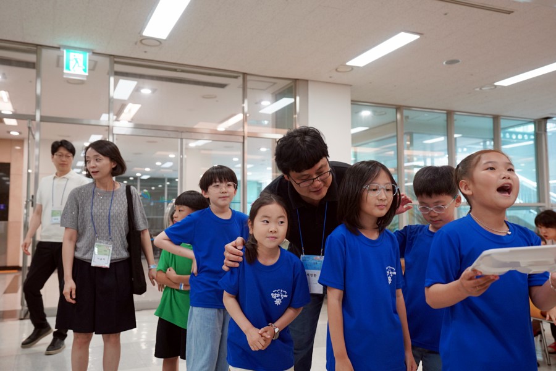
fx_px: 525
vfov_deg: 38.9
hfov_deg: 55.8
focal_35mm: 34
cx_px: 278
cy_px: 186
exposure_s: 1/160
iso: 1600
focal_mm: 34
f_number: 4
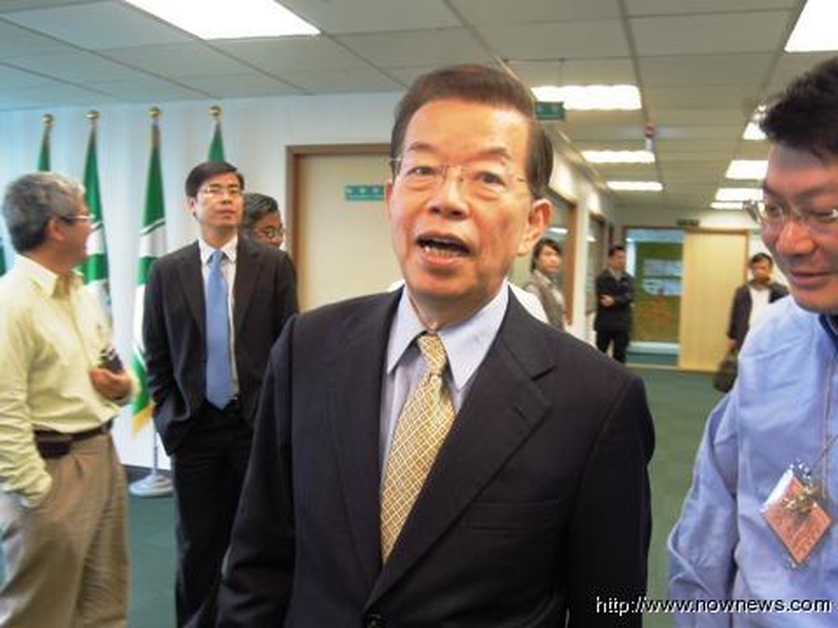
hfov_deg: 52.6
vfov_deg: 40.7
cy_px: 314
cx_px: 419
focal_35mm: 35
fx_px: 847
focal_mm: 6.3
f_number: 3.2
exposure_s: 1/50
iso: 220
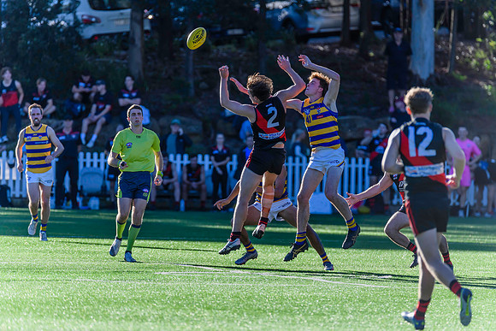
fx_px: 6678
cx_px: 258
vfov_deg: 2.8
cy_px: 159
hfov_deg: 4.3
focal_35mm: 485
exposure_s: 1/2000
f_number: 6.3
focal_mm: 460
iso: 800
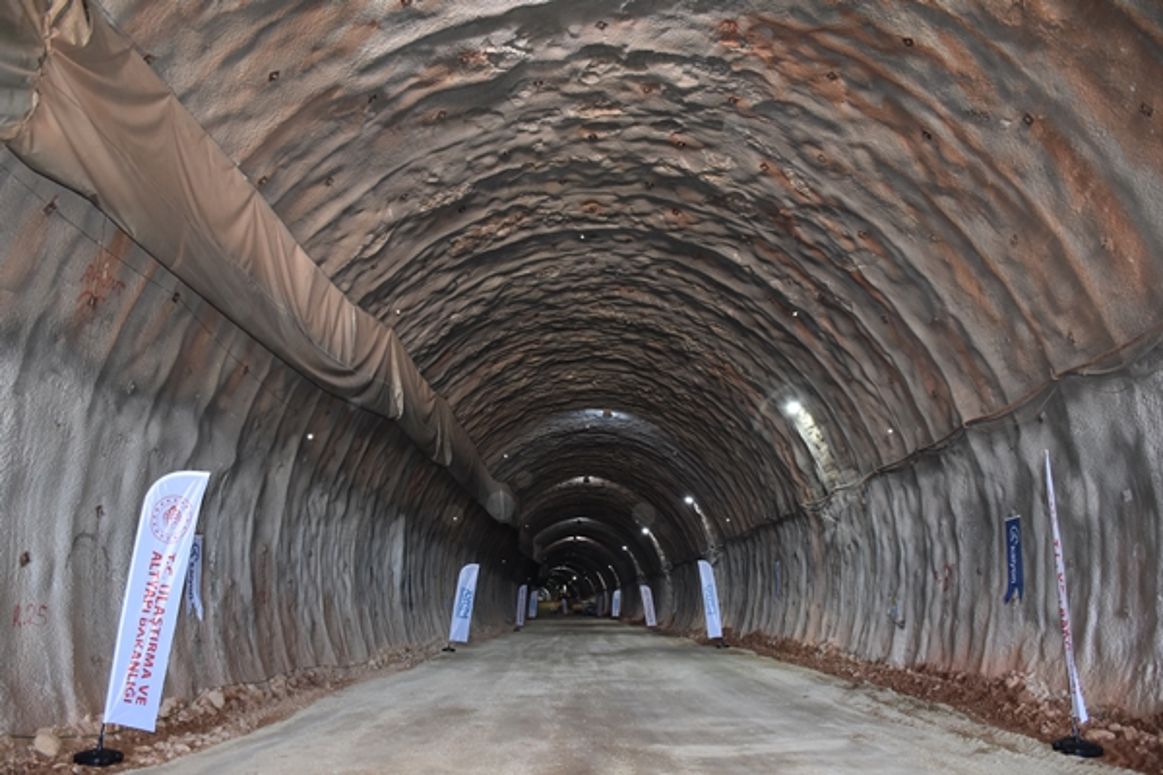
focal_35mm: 27
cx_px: 582
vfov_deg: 47.9
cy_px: 388
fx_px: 872
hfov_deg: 67.4
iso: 1000
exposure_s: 1/60
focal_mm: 18
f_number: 5
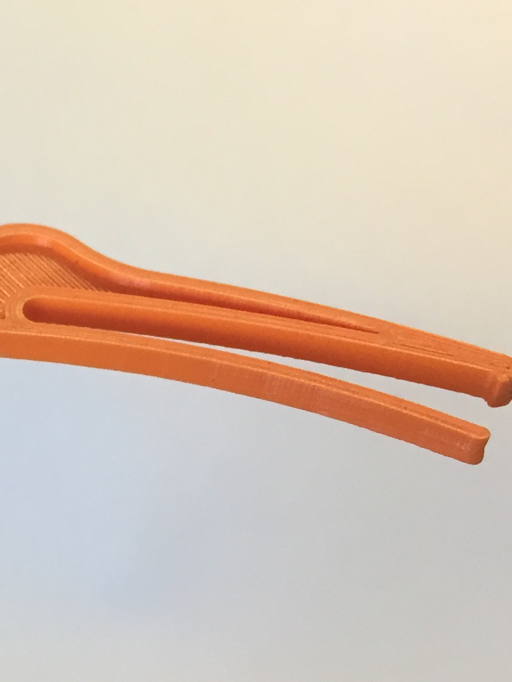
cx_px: -276
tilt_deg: -52.5
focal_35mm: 80
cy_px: 518
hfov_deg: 16.6
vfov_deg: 24.1
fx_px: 1578
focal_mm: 4.15
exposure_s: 1/33
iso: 64
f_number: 2.2
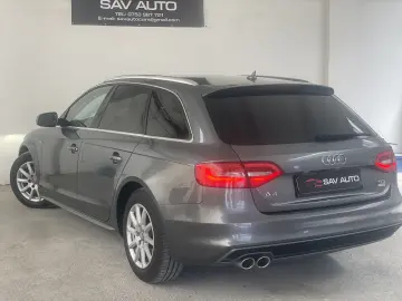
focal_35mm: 52
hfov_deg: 36.8
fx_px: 604
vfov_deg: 28.0
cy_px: 150
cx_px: 201
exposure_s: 1/122
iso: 32
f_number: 2
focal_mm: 6
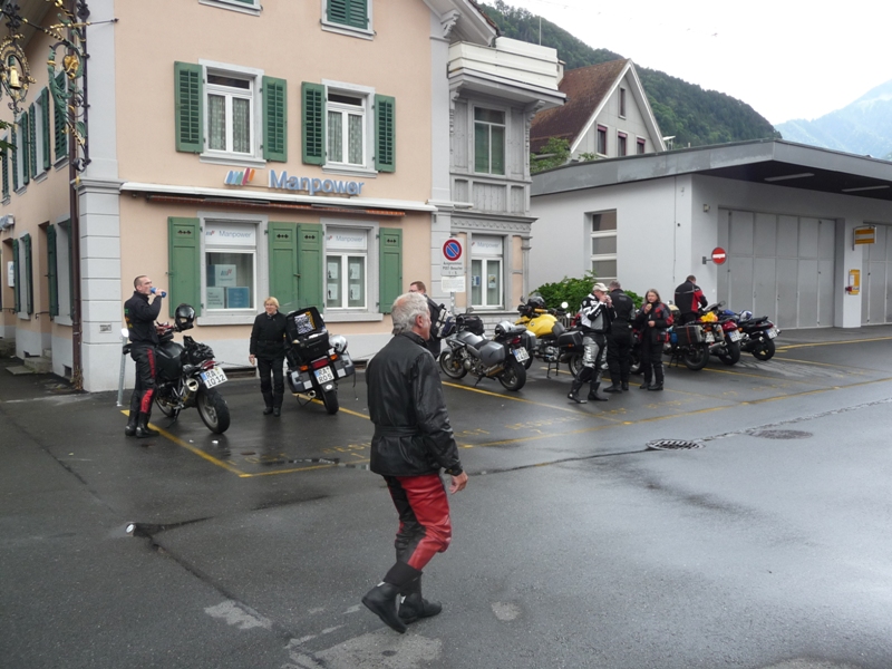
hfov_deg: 60.0
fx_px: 773
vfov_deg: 46.8
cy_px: 334
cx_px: 446
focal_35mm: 30
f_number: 3.4
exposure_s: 1/200
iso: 100
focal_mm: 5
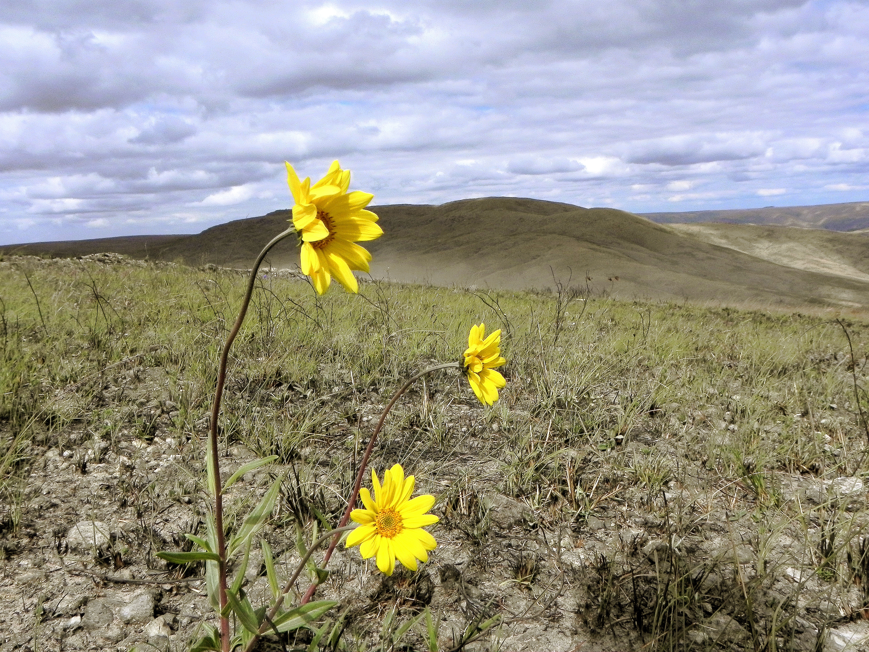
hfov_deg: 55.4
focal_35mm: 33
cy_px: 326
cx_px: 434
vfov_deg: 42.9
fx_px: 828
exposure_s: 1/2000
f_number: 5
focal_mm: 5.9
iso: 160
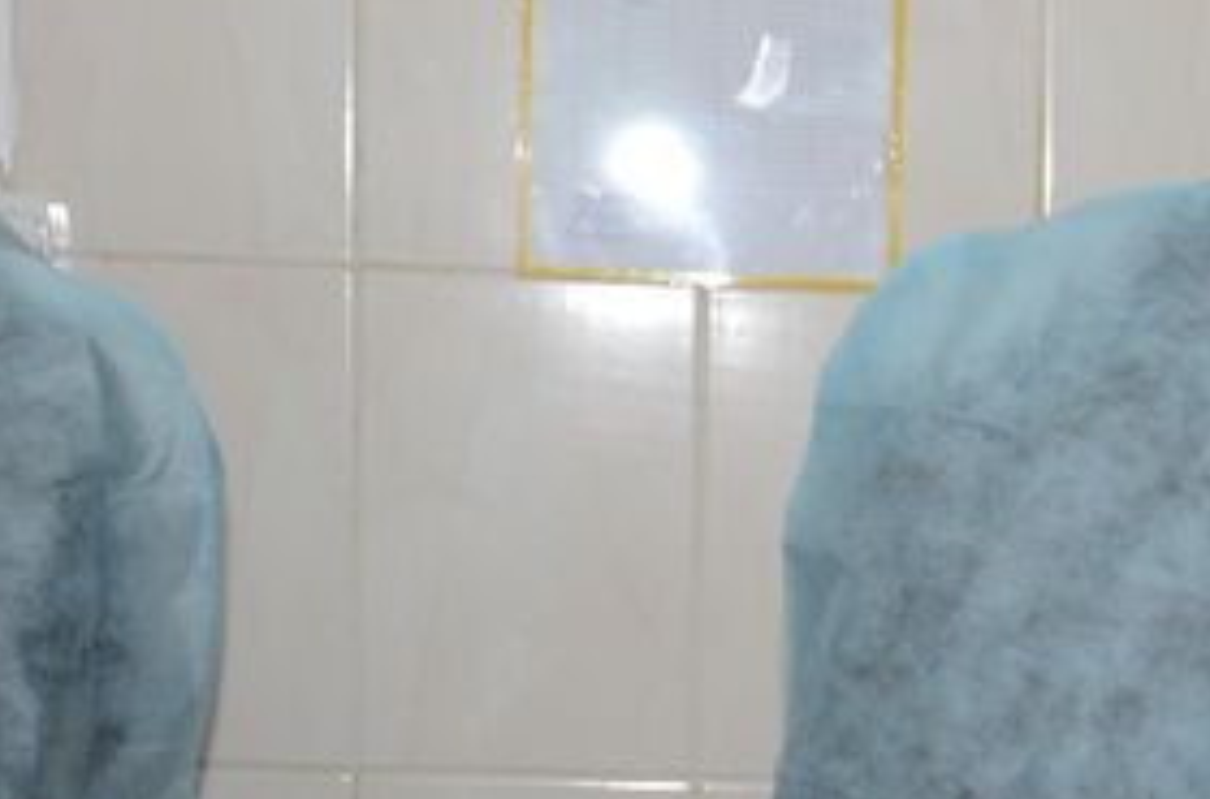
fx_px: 5530
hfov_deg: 11.6
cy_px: 1129
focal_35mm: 165
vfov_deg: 8.1
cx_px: 2105
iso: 800
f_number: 3.8
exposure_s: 1/250
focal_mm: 22
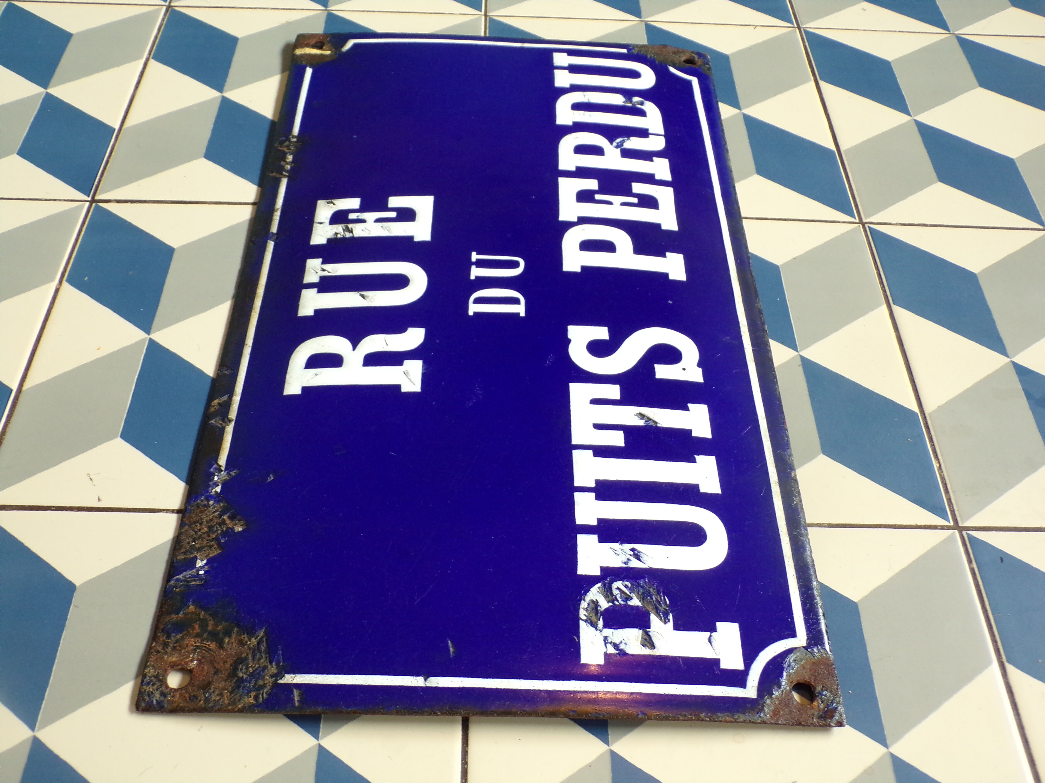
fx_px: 1117
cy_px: 392
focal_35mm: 37
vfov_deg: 38.7
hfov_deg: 50.1
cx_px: 522
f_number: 3.3
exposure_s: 1/34
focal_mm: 6.6
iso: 200
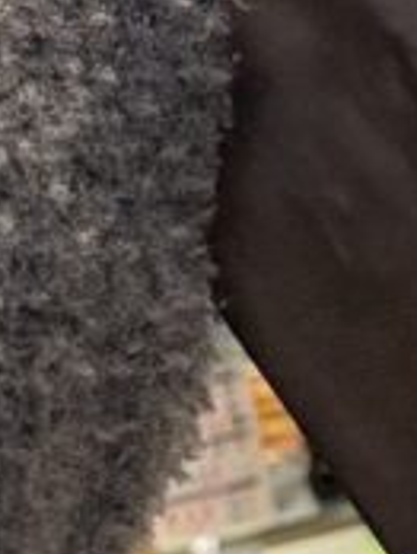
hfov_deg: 9.1
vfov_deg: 13.6
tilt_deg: +2.3
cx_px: 1098
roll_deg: +10.7
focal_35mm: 141
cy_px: -111
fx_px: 2259
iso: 400
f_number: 1.78
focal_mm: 6.76
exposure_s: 1/245
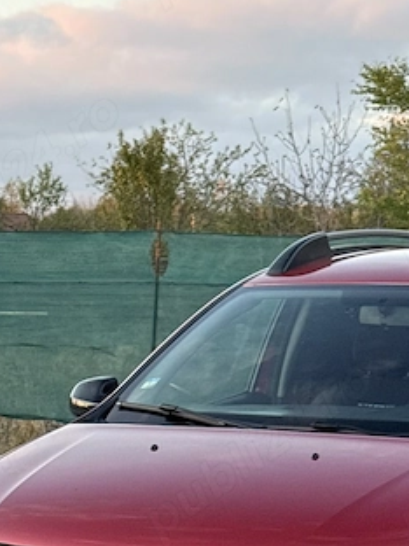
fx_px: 1938
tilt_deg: -6.5
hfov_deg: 12.0
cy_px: 504
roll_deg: +0.9
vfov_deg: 15.8
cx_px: 365
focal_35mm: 123
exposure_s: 1/257
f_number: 1.78
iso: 80
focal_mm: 6.76
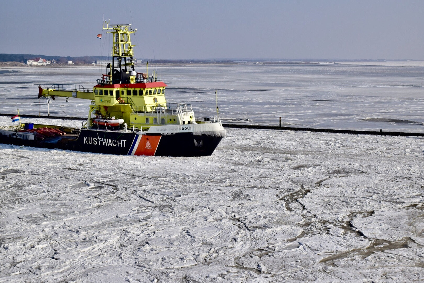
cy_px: 142
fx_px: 707
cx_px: 212
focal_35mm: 60
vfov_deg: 22.6
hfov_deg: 33.4
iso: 400
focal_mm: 40
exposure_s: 1/750
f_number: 13
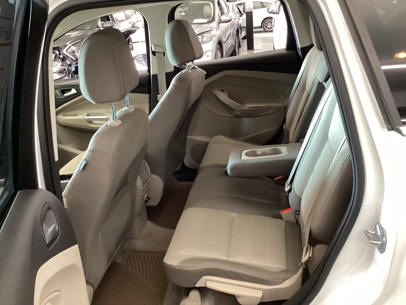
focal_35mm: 31
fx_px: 364
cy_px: 152
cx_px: 203
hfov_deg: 58.4
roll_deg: +4.4
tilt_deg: -23.0
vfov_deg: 45.4
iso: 250
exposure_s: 1/33
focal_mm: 3.3
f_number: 2.4
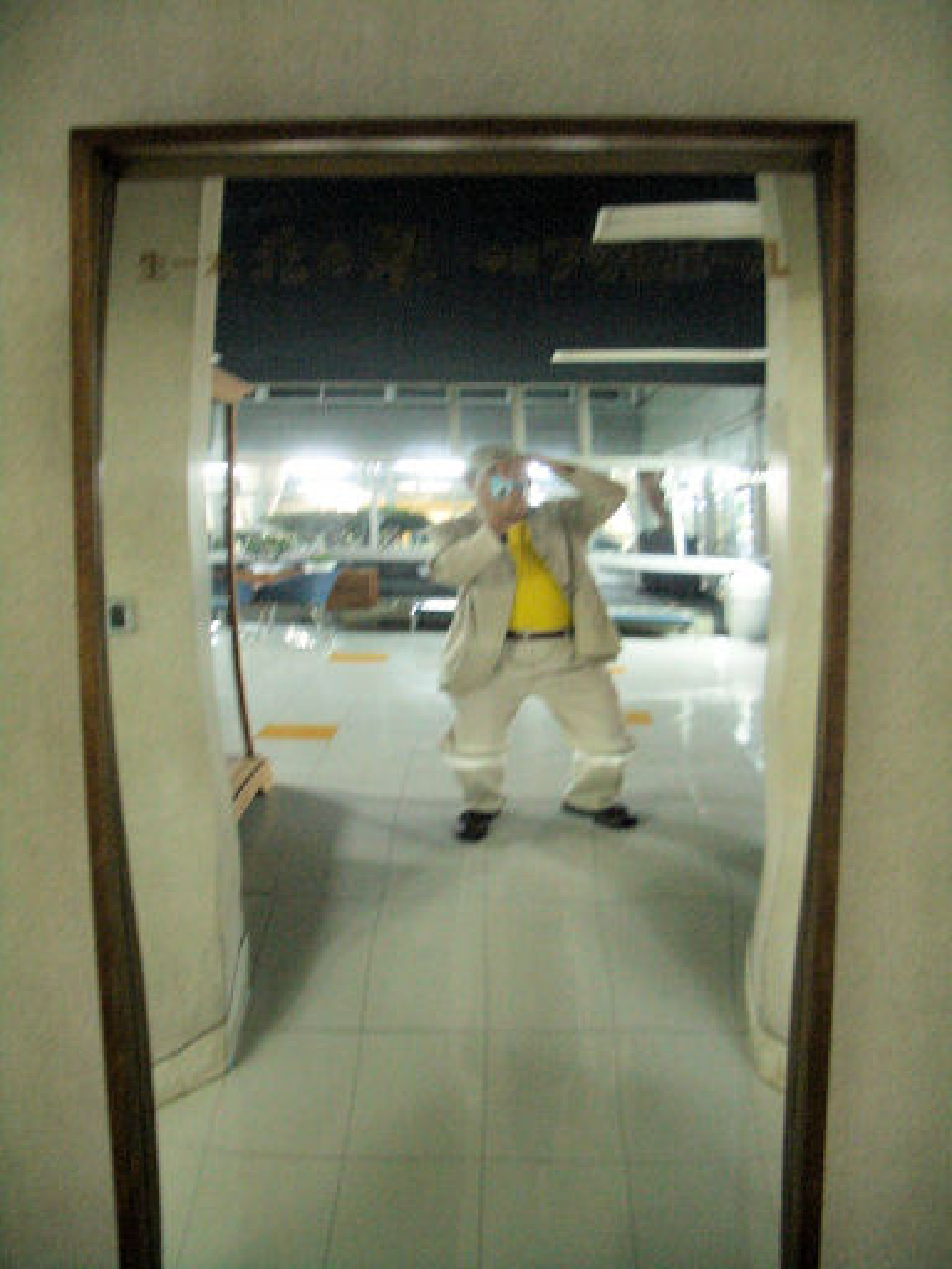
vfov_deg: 52.6
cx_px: 476
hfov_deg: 40.7
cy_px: 634
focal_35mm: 35
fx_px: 1283
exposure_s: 1/8
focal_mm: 5.8
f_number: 2.6
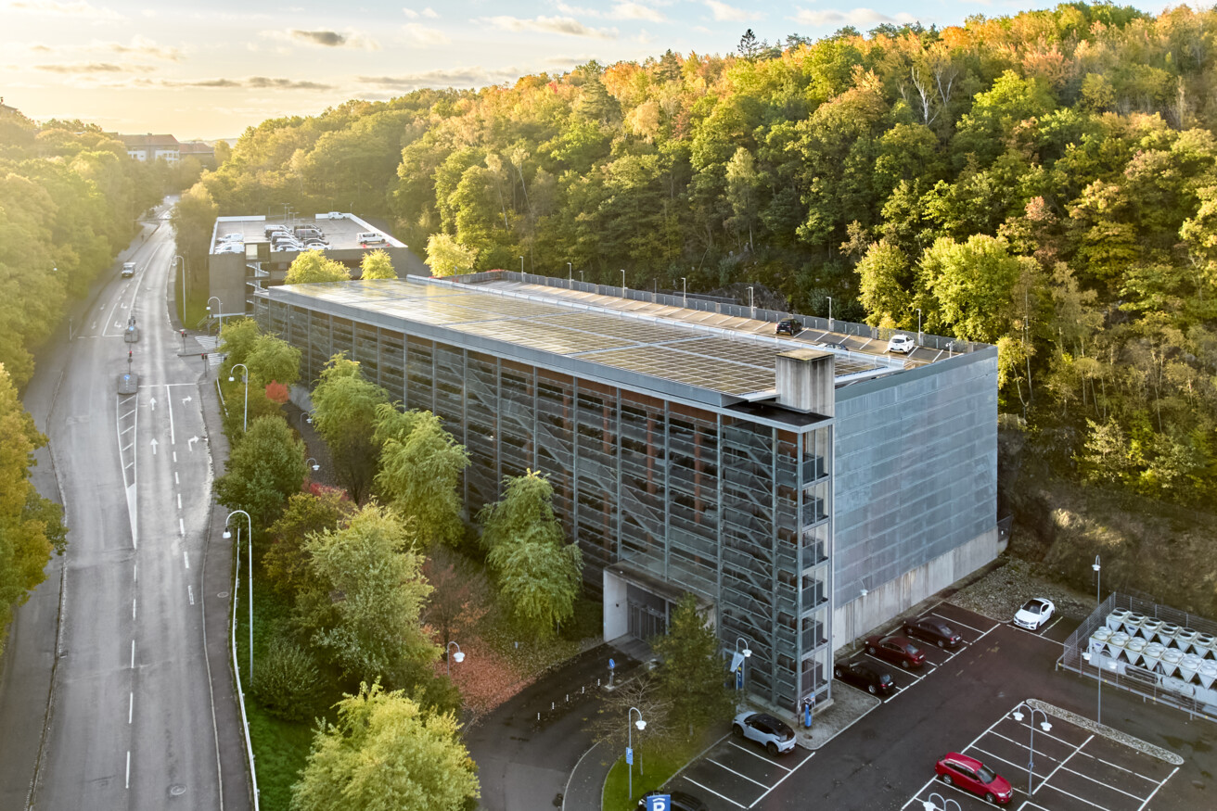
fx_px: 744
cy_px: 406
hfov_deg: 78.6
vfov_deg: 57.2
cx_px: 608
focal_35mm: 22
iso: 100
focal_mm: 8.38
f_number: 2.8
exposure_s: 1/1000
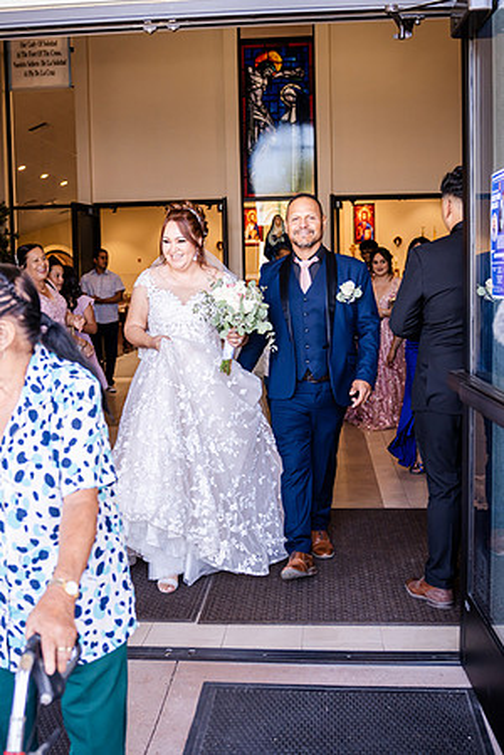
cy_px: 377
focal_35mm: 42
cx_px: 232
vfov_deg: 46.4
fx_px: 882
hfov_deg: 31.9
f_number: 2.8
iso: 640
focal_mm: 28
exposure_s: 1/320
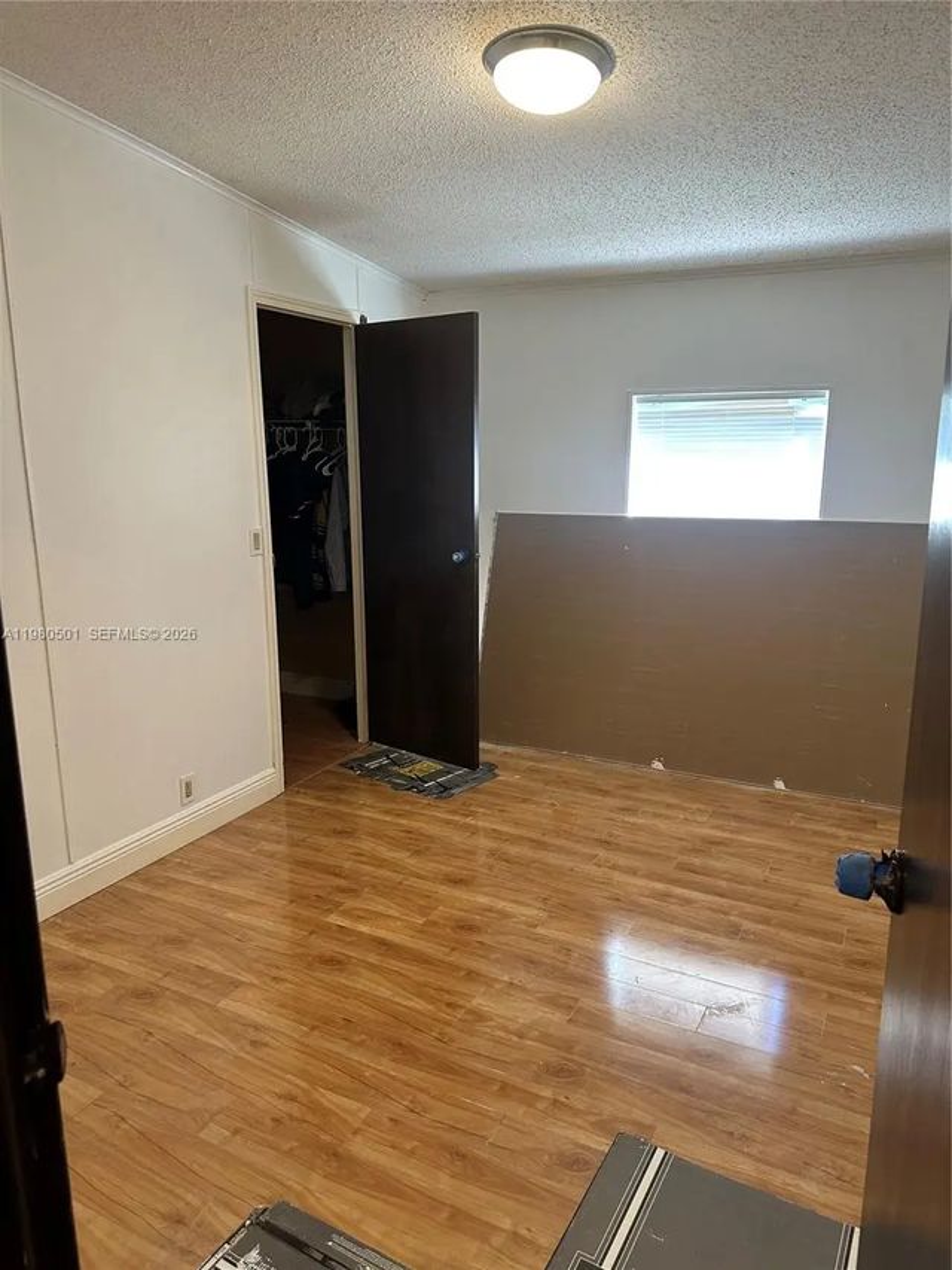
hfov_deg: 56.8
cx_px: 476
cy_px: 635
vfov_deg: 71.6
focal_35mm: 24
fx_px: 880
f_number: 1.78
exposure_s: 1/120
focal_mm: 6.86
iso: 200
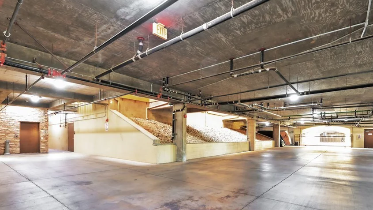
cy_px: 144
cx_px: 173
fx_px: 188
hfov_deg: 89.4
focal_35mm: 19
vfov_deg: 56.8
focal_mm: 15
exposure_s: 1.3
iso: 500
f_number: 8
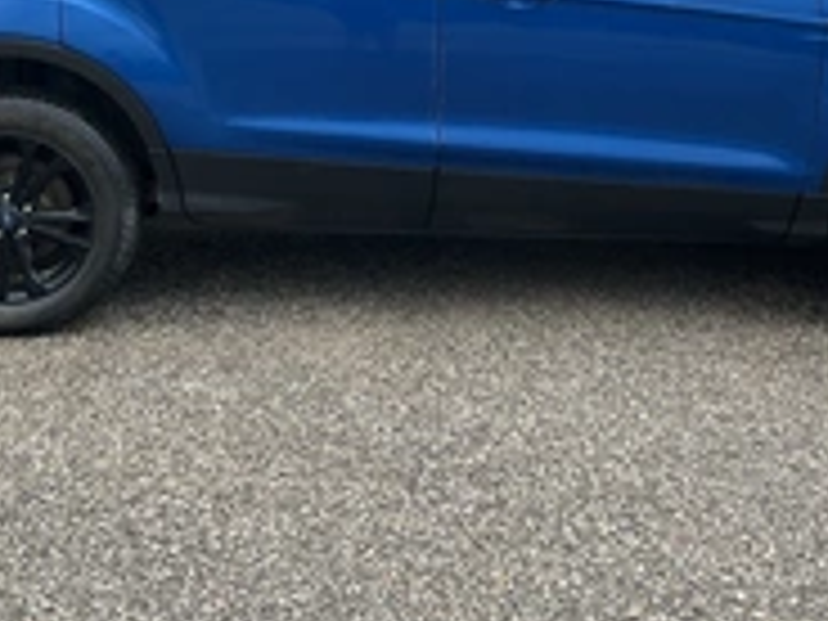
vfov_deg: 22.5
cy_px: 22
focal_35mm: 63
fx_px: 1507
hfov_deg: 30.7
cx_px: 454
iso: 16
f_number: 1.8
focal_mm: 3
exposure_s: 1/128
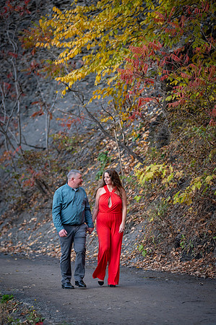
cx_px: 108
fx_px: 1353
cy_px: 162
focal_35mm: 150
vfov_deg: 13.7
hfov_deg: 9.1
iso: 640
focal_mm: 150
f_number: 2.8
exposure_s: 1/500
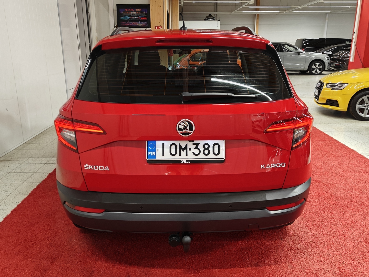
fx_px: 320
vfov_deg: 46.8
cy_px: 138
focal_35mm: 30
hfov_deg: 60.0
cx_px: 184
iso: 80
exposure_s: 1/50
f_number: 1.8
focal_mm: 5.59
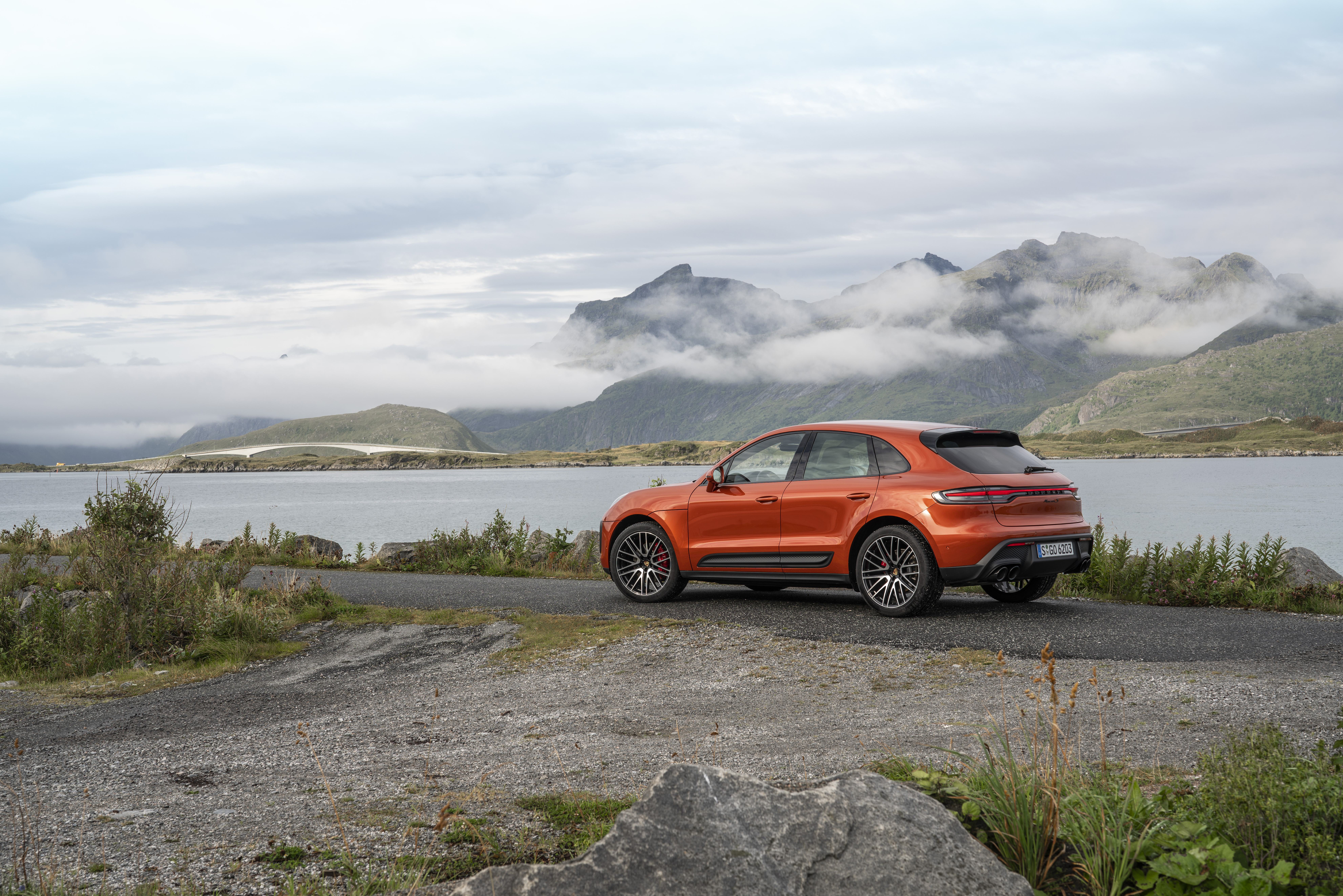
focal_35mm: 50
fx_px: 1865
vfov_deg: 27.0
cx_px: 672
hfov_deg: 39.6
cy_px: 448
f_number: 5.6
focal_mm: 50
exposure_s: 1/100
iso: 50
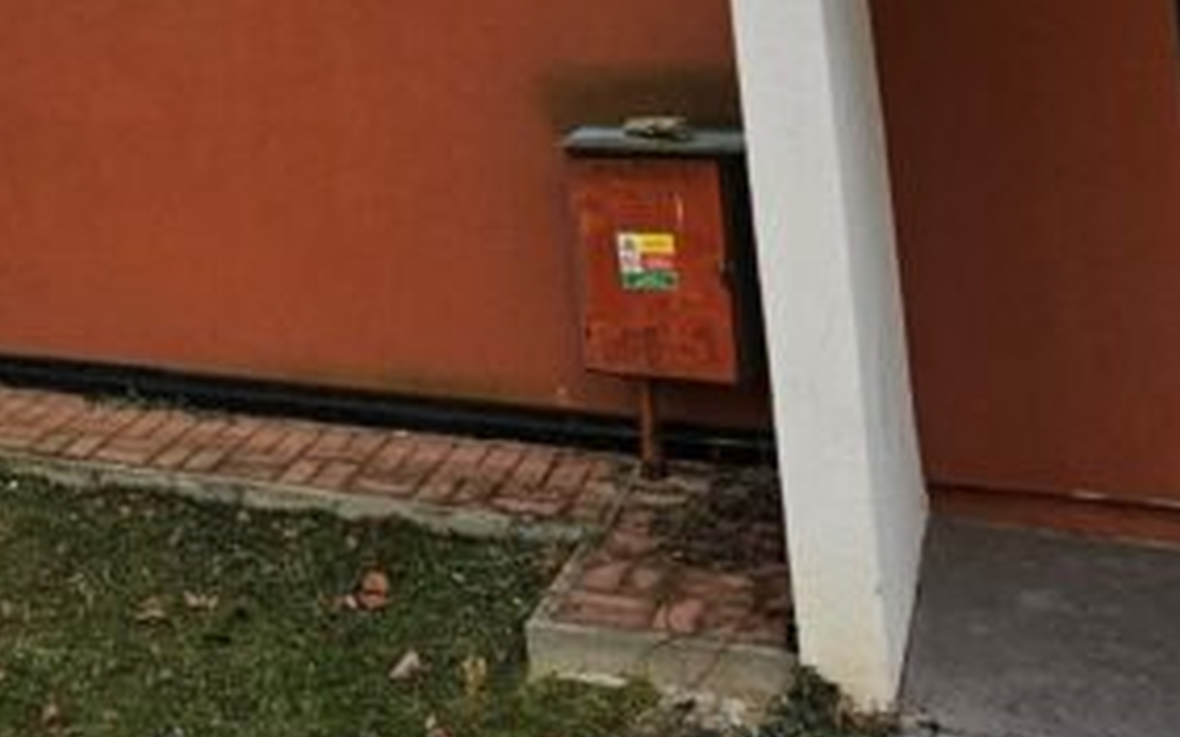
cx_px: -17
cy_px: -276
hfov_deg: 36.1
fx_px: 1607
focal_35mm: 50
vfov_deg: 22.5
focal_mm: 2.2
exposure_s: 1/612
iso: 50
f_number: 2.2
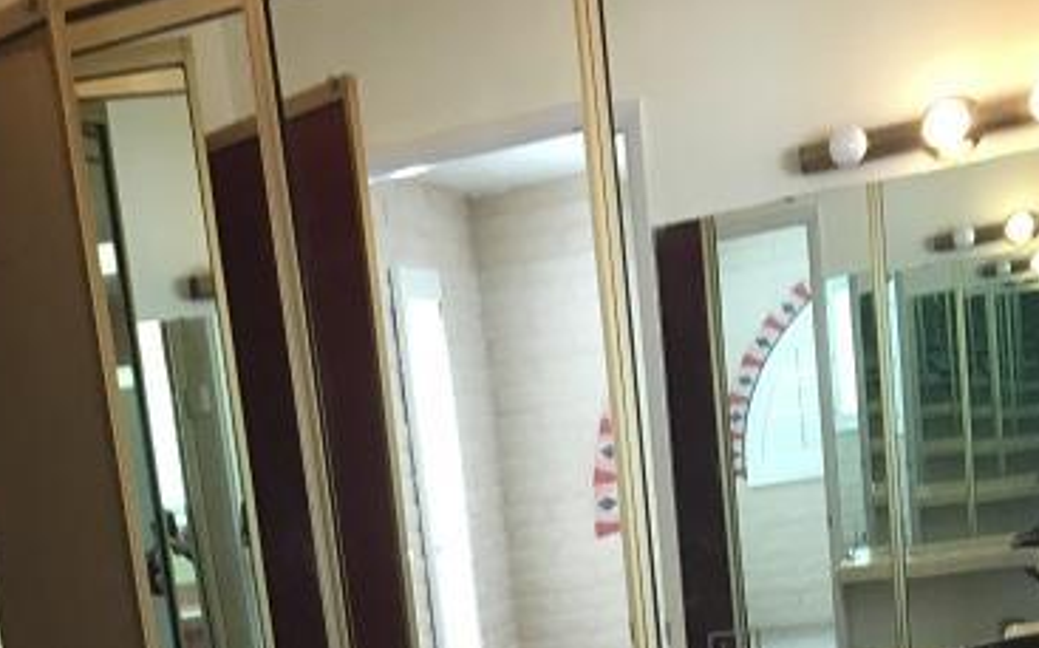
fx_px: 1896
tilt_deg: -15.3
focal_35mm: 67
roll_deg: +8.7
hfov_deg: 30.2
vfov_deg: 17.1
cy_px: 1030
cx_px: 266
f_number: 2.2
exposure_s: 1/30
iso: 50
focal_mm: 4.15
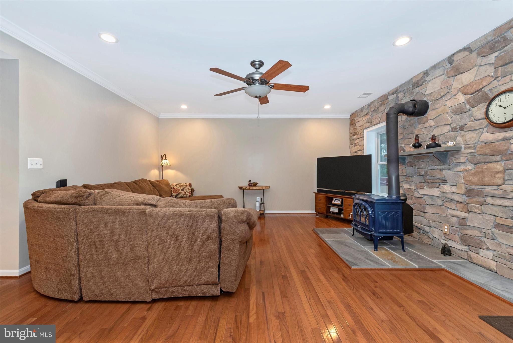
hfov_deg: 104.2
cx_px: 256
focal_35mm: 14
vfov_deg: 81.3
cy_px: 172
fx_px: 200
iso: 400
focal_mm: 14
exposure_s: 1/20
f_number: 8
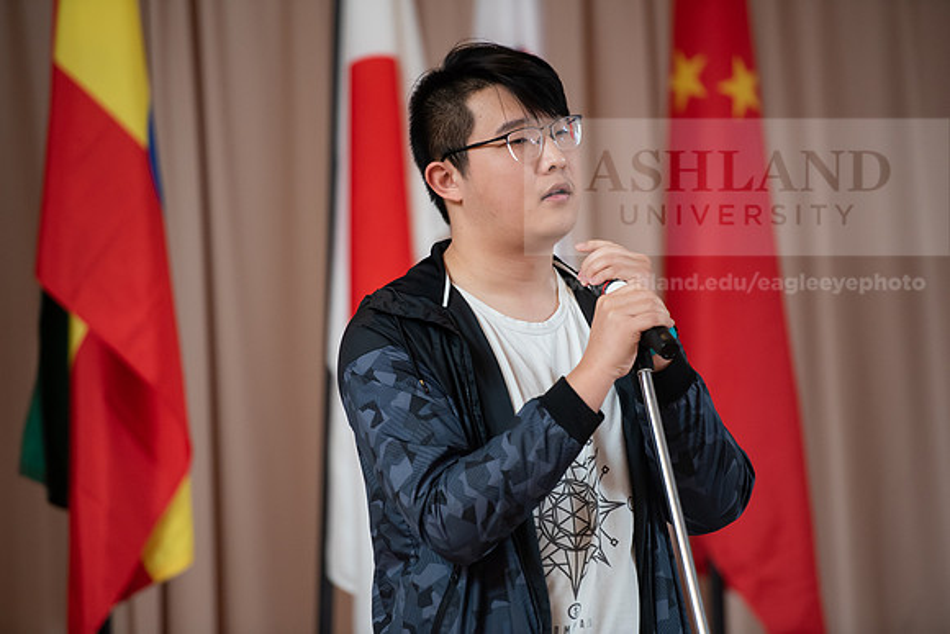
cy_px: 317
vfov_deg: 6.9
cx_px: 475
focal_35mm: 200
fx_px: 5279
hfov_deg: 10.3
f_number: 3.2
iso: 2000
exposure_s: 1/160
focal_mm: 200
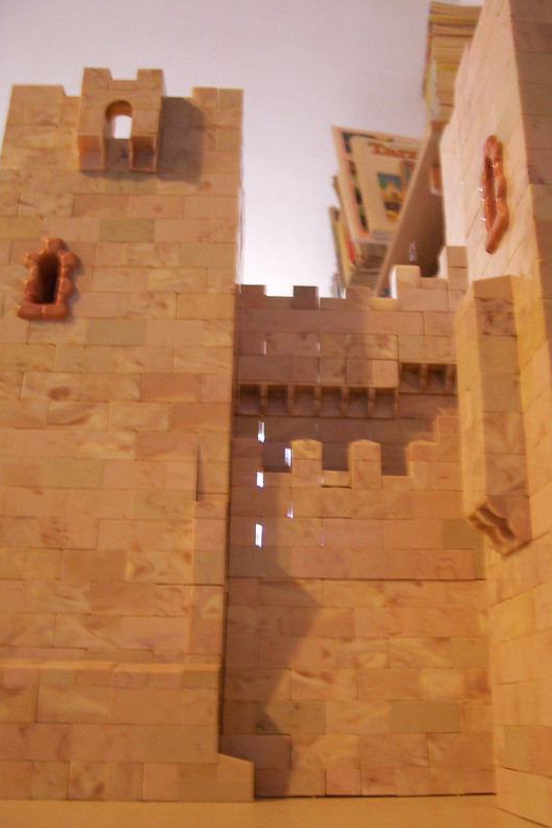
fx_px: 828
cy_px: 416
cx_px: 313
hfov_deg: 36.8
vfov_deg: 53.1
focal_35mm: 36
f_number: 2.7
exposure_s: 1/15
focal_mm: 5.6
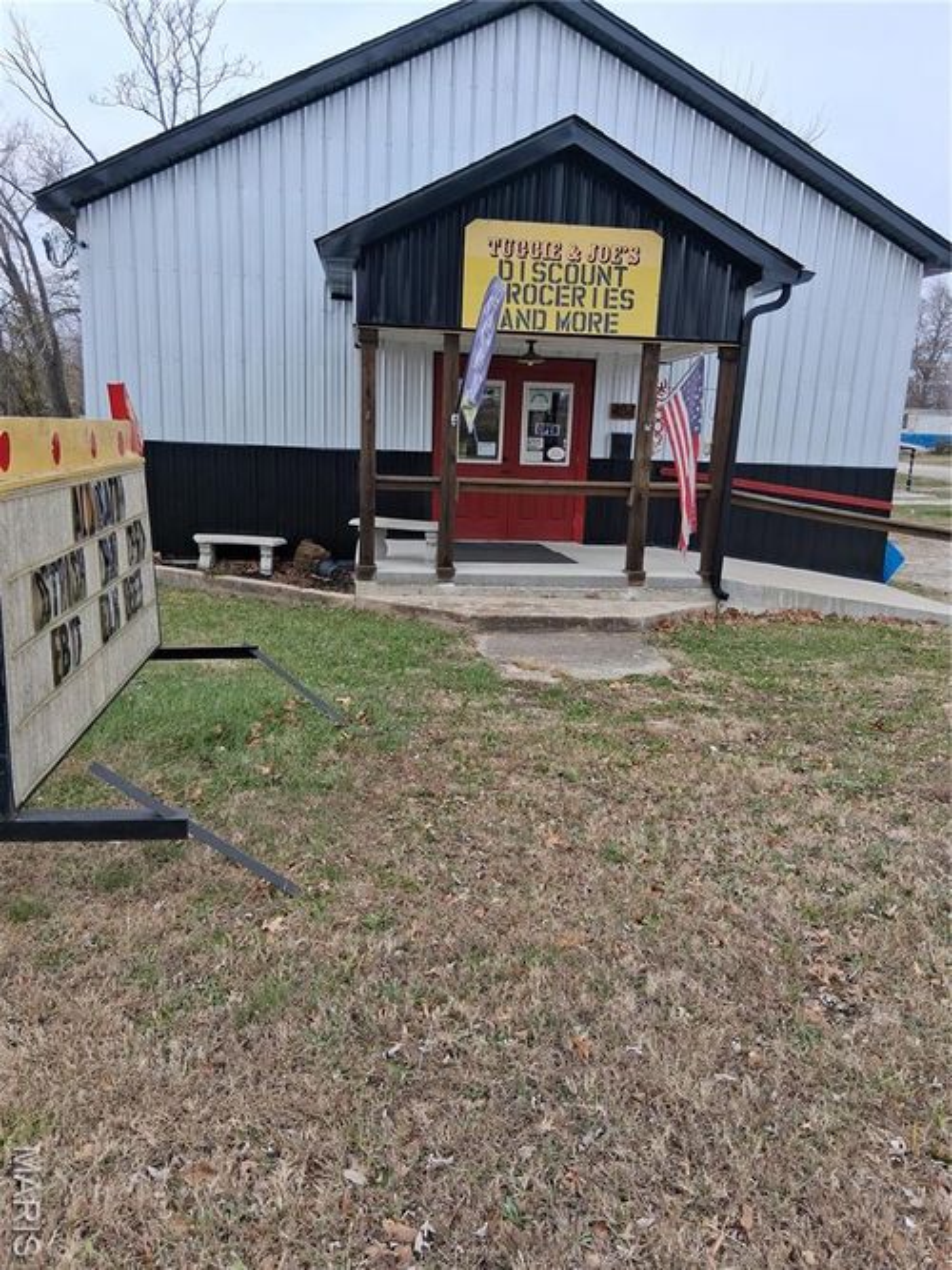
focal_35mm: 26
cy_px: 635
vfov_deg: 67.3
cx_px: 476
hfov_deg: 53.0
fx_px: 954
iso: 25
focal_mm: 3.98
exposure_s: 1/133
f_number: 1.8
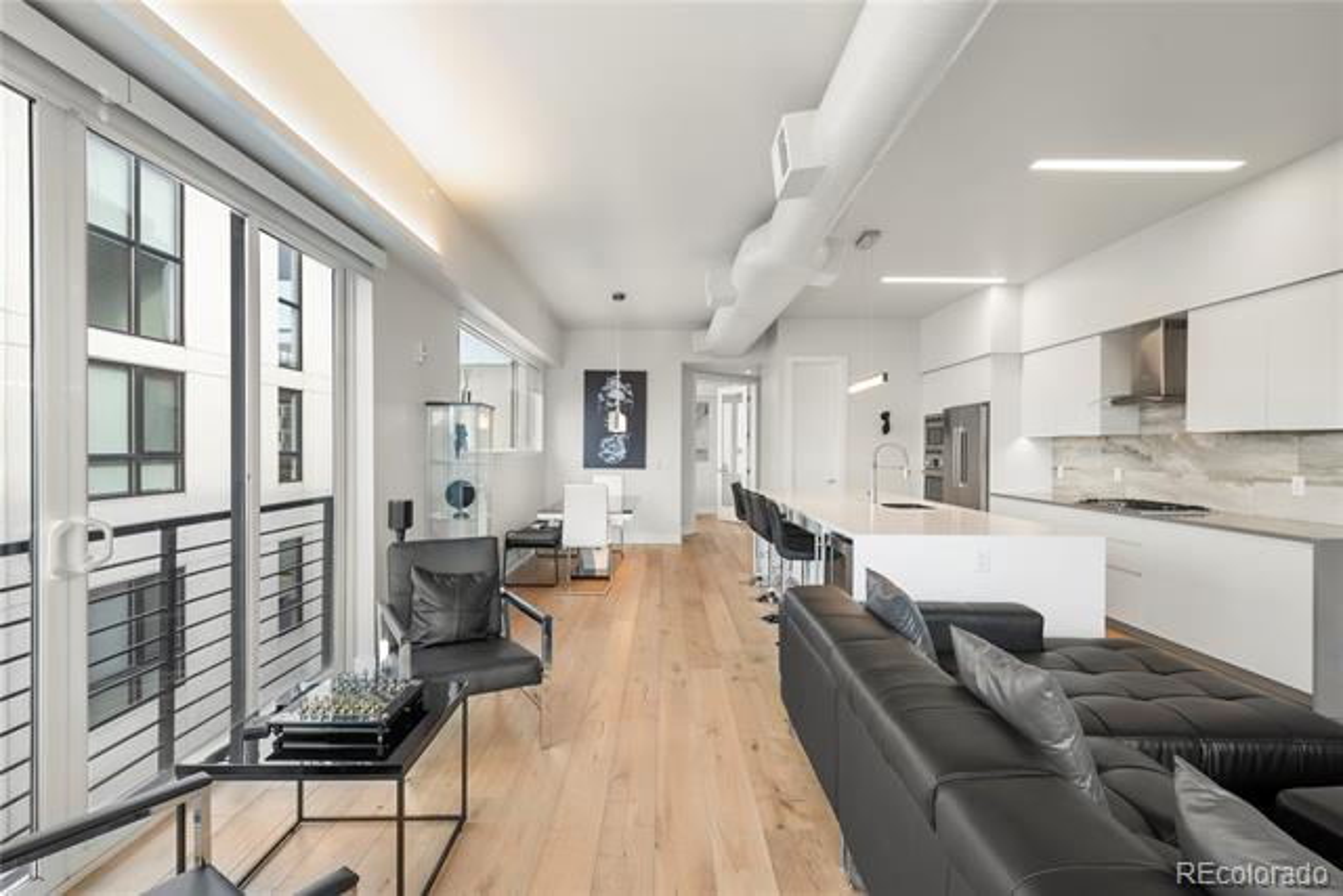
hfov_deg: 96.7
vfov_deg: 73.8
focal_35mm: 16
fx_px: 597
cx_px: 672
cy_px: 448
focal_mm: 16
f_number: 8
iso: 250
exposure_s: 1/6
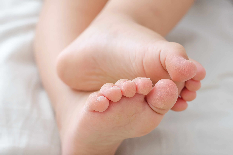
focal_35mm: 75
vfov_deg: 18.1
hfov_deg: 27.0
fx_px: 484
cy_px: 78
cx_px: 116
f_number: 4.5
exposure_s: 1/200
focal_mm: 50
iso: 160
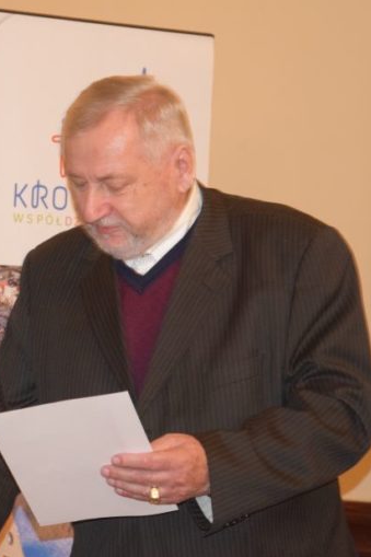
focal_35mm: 170
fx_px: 2626
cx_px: 57
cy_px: 278
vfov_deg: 12.1
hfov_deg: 8.1
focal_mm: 75
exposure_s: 1/60
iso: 2800
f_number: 5.3
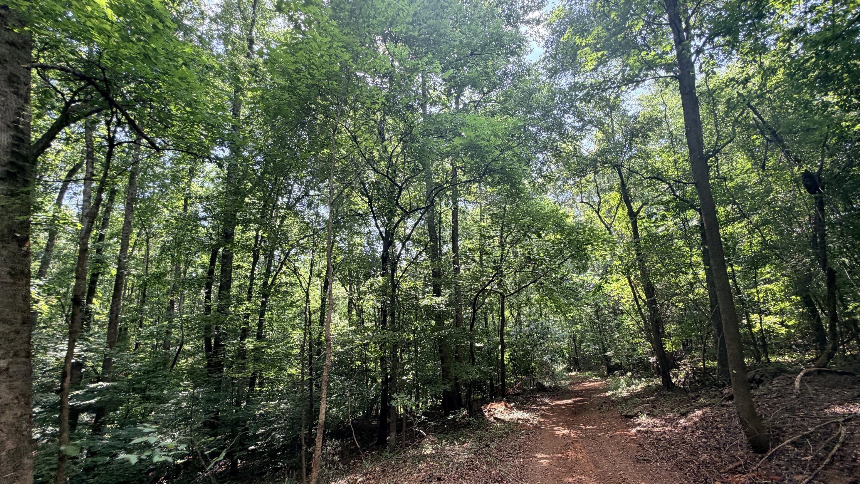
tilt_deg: +6.8
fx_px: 365
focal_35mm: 16
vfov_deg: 67.0
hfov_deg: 99.4
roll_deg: +2.7
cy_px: 257
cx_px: 433
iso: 50
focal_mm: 2.22
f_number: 2.2
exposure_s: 1/130
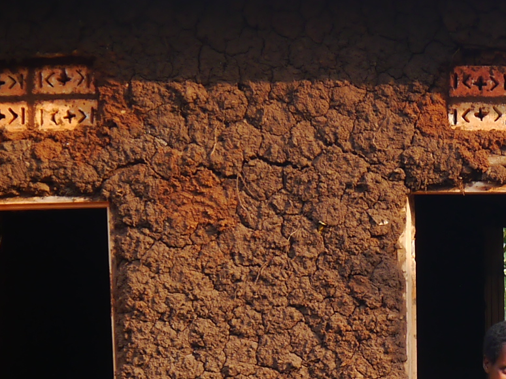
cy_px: 346
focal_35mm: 135
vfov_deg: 10.9
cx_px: 590
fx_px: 1973
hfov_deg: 14.2
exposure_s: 1/125
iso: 160
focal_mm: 16
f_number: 4.5
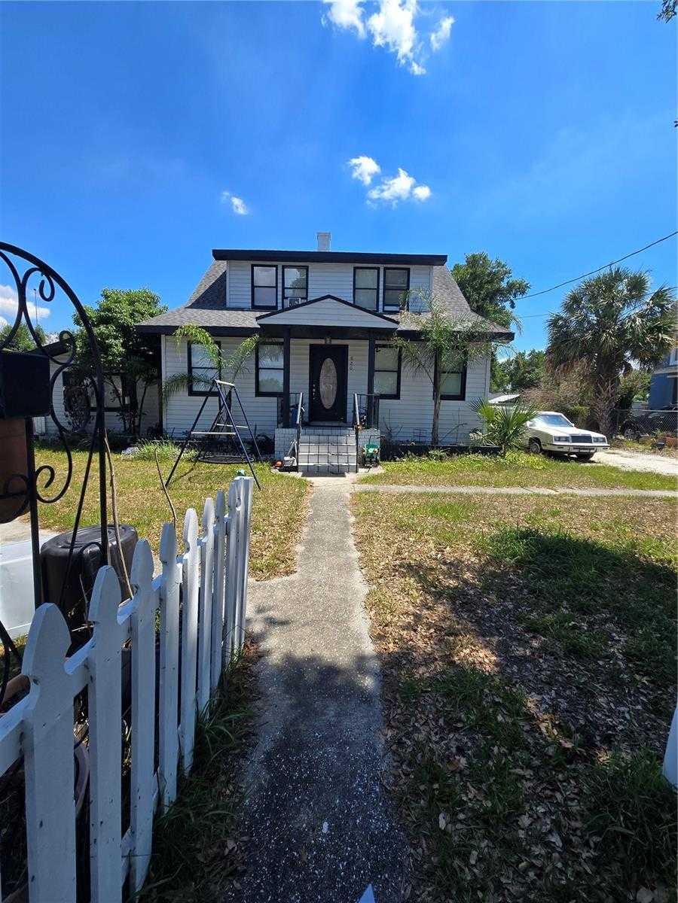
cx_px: 339
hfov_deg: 89.9
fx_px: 339
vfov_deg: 106.2
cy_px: 452
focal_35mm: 13
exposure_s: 1/1601
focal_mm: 2.2
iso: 50
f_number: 2.2
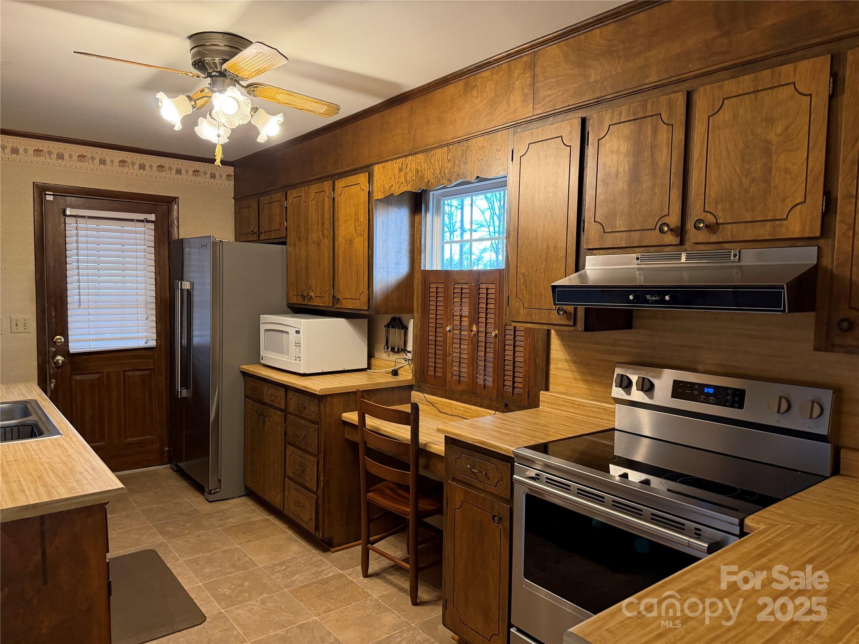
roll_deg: -1.3
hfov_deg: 71.6
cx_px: 430
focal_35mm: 24
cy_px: 322
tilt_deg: -3.2
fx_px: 596
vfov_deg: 56.8
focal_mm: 6.76
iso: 320
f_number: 1.78
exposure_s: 1/60
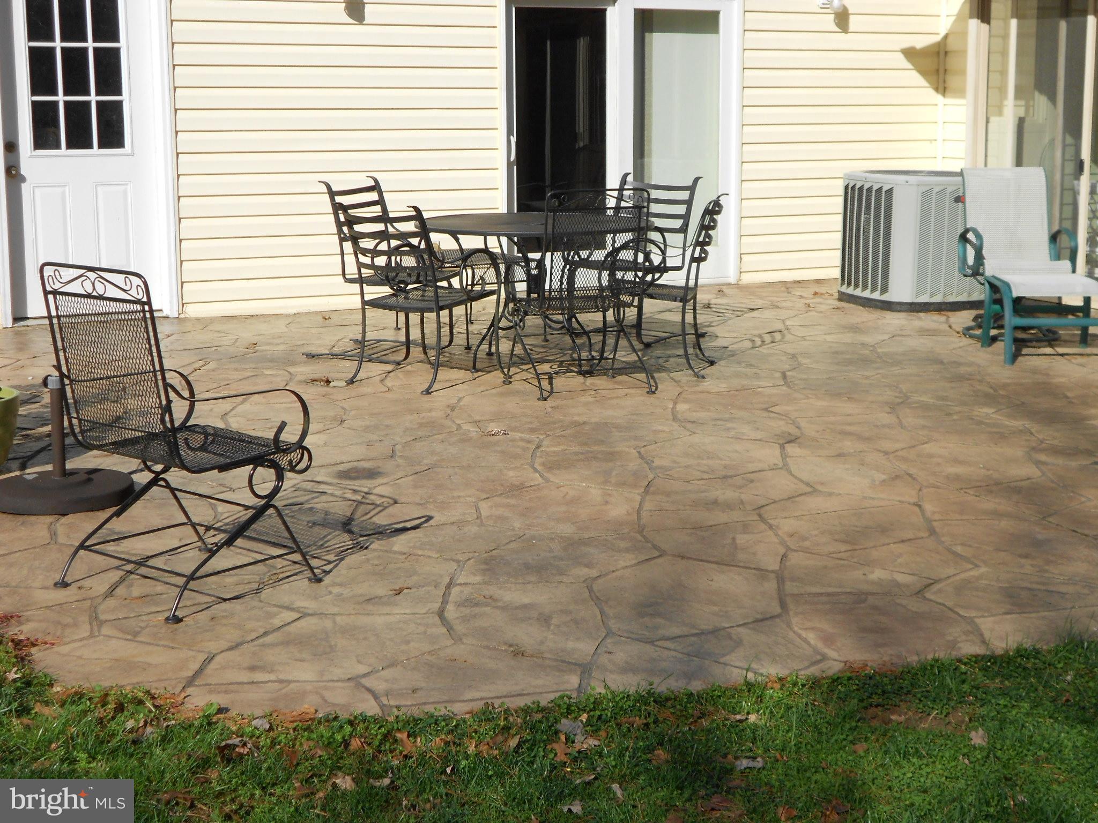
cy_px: 412
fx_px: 1776
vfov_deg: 26.1
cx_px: 549
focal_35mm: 56
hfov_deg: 34.3
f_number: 4.9
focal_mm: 10
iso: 80
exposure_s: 1/640
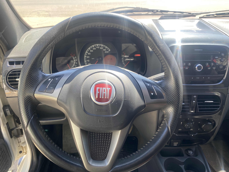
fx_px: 172
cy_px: 86
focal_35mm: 26
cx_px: 114
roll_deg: -0.2
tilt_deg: -30.9
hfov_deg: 67.3
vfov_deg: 53.1
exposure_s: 1/122
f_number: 1.8
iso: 32
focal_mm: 4.25
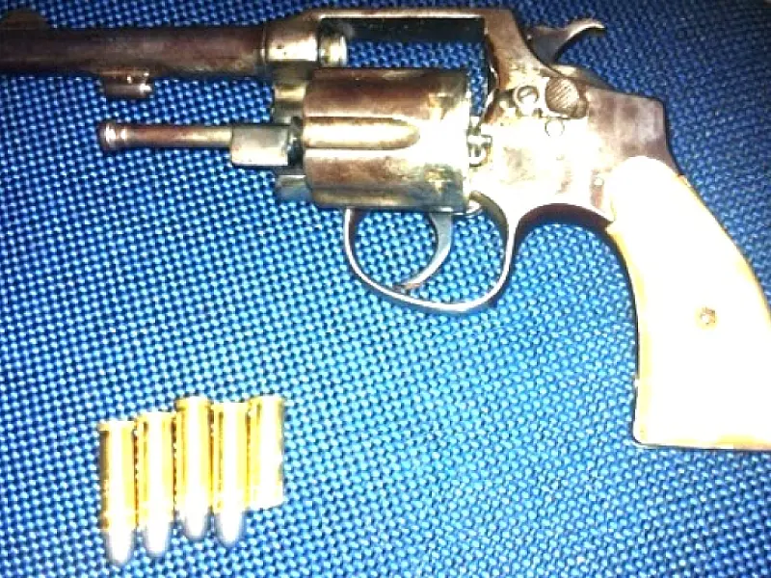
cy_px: 289
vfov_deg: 40.7
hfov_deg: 52.6
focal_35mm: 35
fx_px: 780
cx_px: 386
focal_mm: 3.85
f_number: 2.8
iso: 100
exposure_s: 1/15
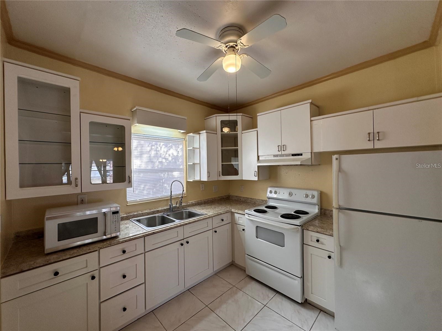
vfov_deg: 85.7
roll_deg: +0.6
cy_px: 166
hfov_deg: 102.1
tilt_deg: +0.4
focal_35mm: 14
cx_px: 221
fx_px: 179
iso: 100
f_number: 2.2
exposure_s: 1/120
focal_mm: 2.22
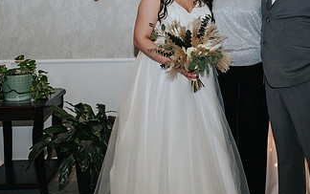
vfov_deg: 19.0
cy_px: 35
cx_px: 252
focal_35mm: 68
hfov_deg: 29.4
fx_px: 575
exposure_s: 1/200
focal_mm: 35
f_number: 3.2
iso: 800
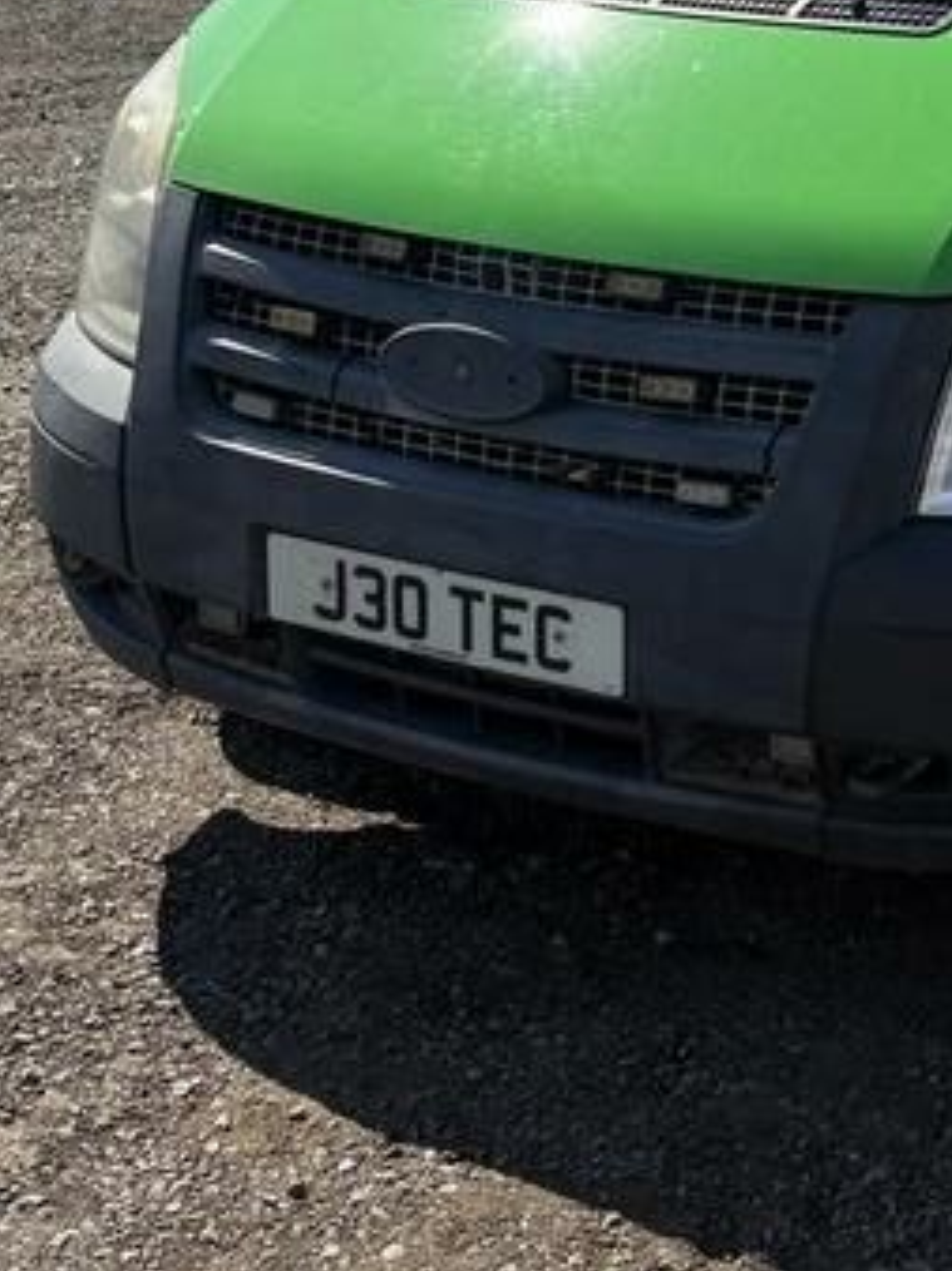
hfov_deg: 19.8
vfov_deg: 25.8
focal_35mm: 69
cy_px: -169
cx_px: 1200
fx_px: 2533
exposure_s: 1/4608
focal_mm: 5.96
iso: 50
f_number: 1.6
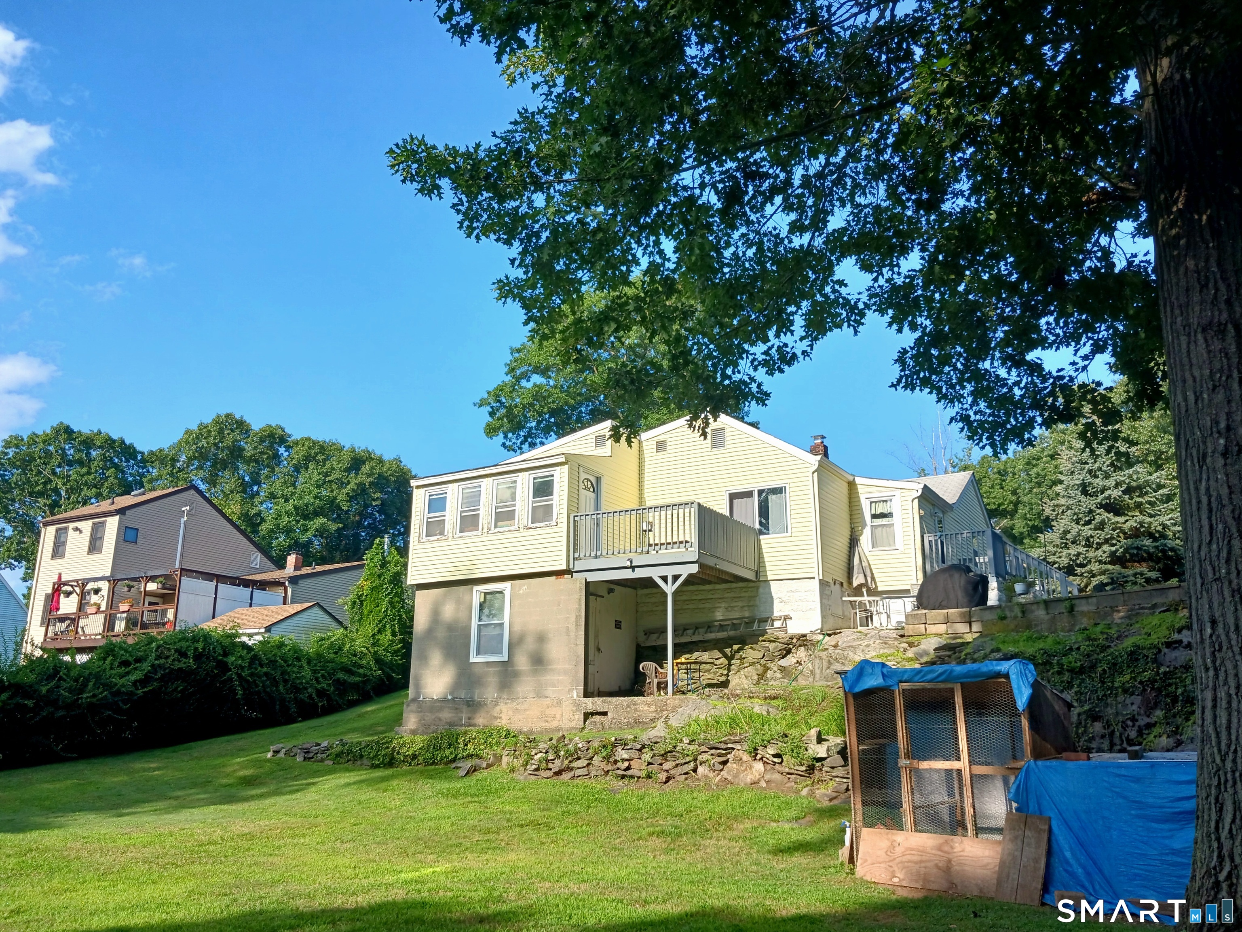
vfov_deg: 51.4
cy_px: 466
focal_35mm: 27
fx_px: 969
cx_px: 621
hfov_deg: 65.3
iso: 20
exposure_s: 1/256
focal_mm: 4
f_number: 1.8
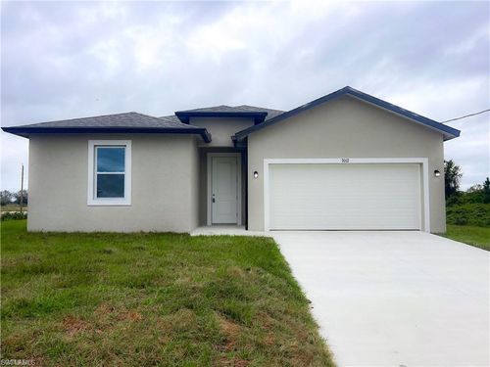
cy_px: 184
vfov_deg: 53.1
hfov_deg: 67.3
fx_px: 368
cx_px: 245
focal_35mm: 26
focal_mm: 5.7
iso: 50
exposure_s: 1/2300
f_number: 1.5
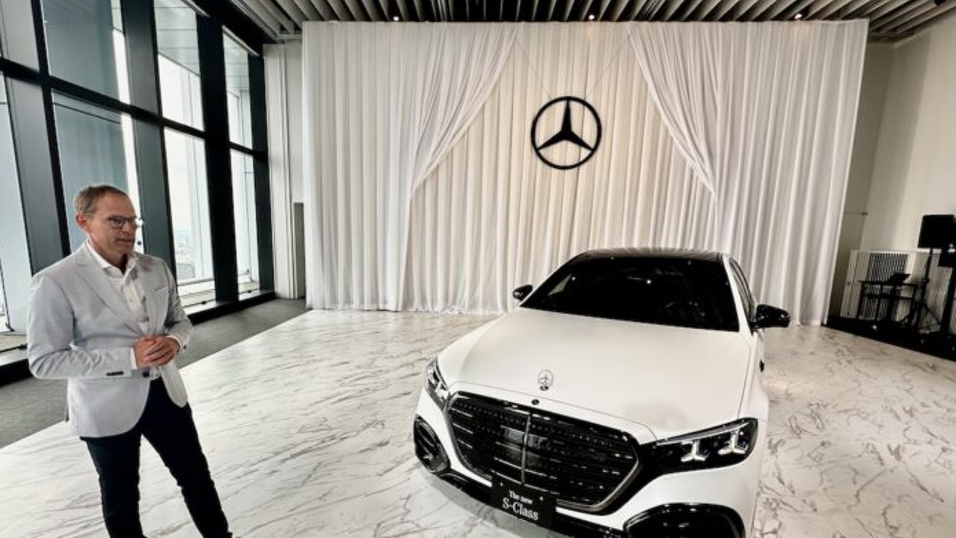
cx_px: 453
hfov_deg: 92.6
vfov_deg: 60.7
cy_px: 312
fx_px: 456
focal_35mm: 18
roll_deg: -1.9
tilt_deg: -8.7
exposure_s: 1/267
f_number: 2.2
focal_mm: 2.22
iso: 40
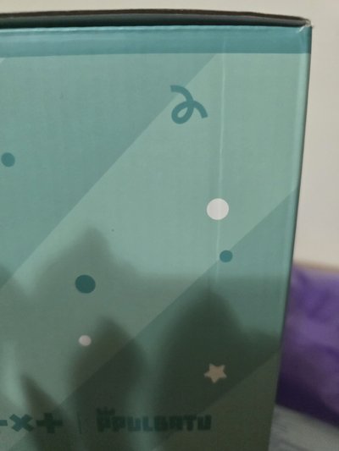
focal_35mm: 23
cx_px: 170
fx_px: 300
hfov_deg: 58.9
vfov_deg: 73.9
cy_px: 226
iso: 1000
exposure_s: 1/120
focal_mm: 6.3
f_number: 1.7
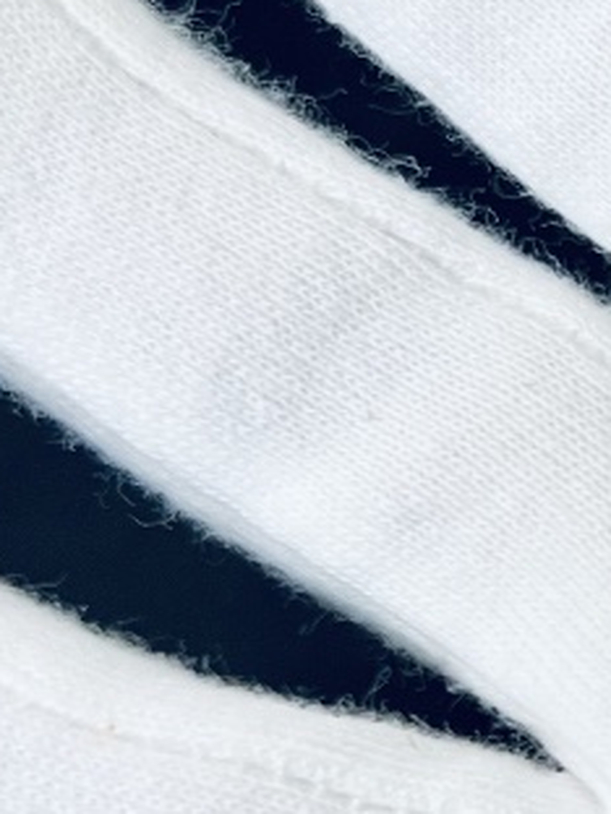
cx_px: 1000
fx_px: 2353
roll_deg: -5.0
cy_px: 548
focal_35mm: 100
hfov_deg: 13.6
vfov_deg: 19.6
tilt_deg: -41.0
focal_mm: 5.7
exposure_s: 1/69
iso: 125
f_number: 1.5
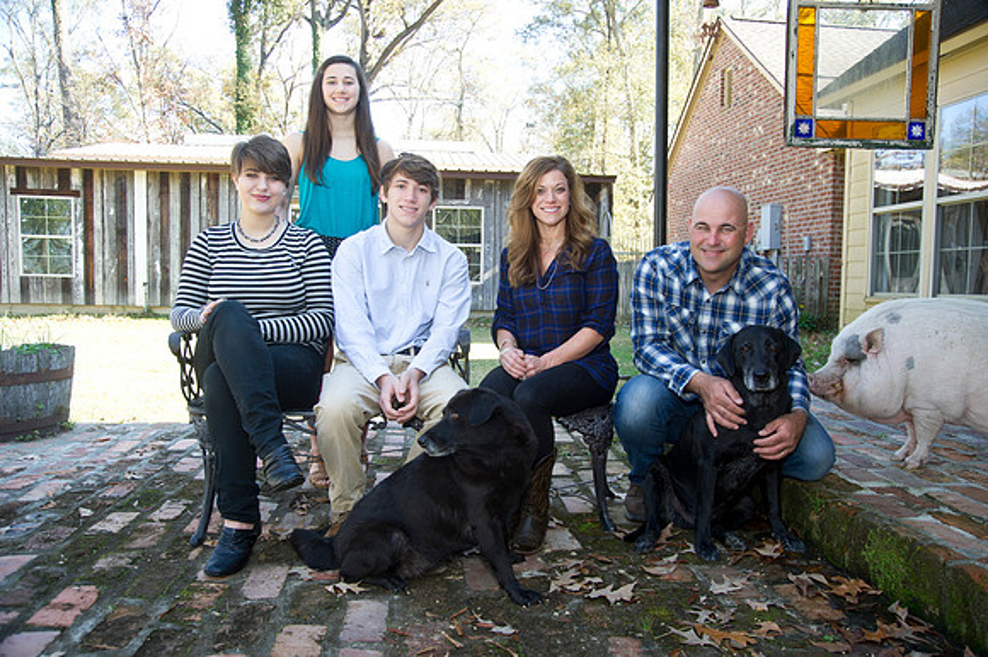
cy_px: 328
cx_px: 494
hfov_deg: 65.5
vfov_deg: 46.4
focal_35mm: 28
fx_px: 768
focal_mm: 28
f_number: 6.3
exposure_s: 1/125
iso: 400
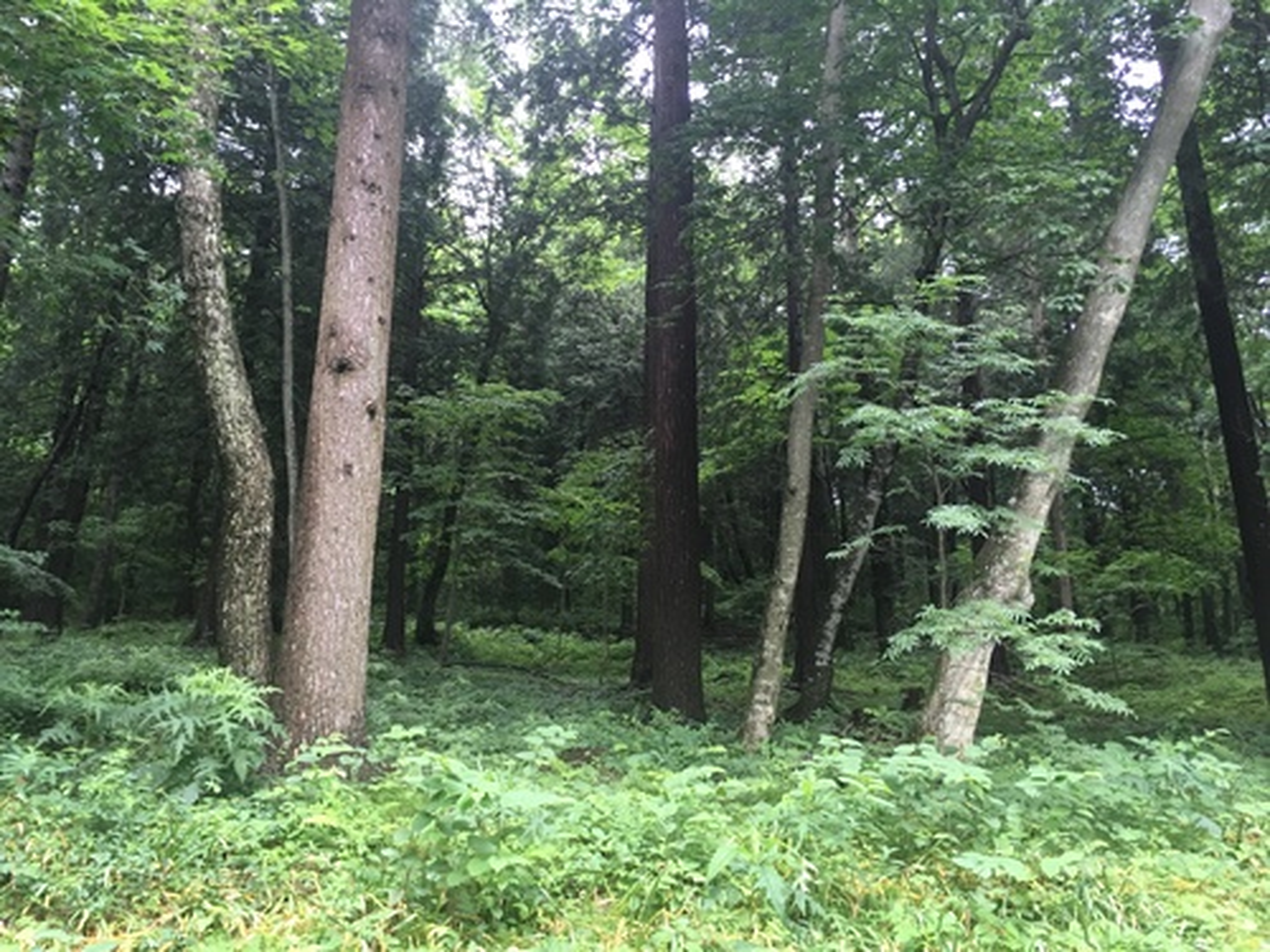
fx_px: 1064
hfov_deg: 61.7
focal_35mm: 29
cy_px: 476
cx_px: 635
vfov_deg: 48.2
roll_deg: -0.1
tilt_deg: +17.3
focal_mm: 4.15
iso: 80
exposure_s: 1/30
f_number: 2.2
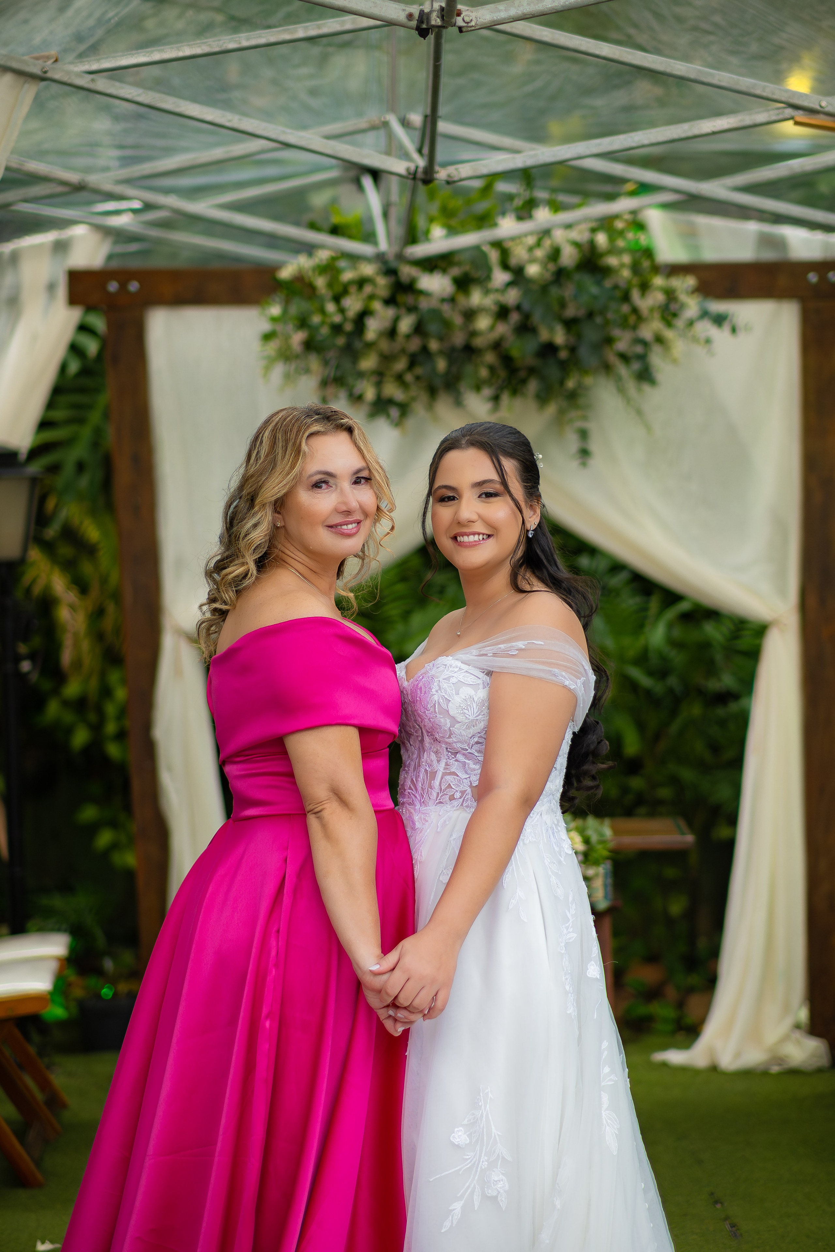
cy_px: 626
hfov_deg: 16.3
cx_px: 418
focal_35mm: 84
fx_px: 2922
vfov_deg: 24.2
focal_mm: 56
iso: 400
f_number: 1.4
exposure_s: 1/2000
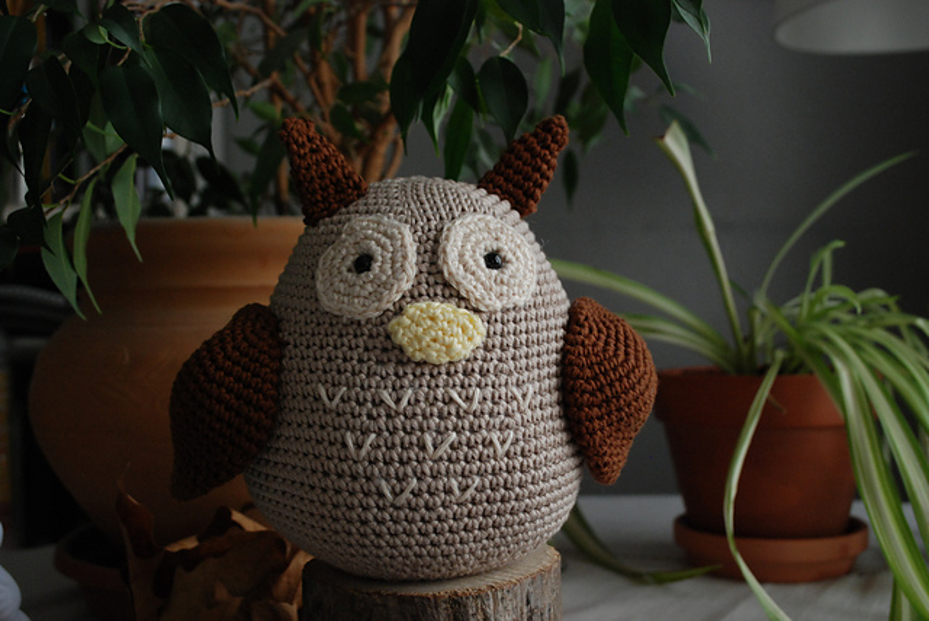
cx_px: 464
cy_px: 310
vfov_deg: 34.3
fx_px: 1007
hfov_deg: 49.5
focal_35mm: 39
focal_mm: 26
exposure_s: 1/160
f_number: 6.3
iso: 800
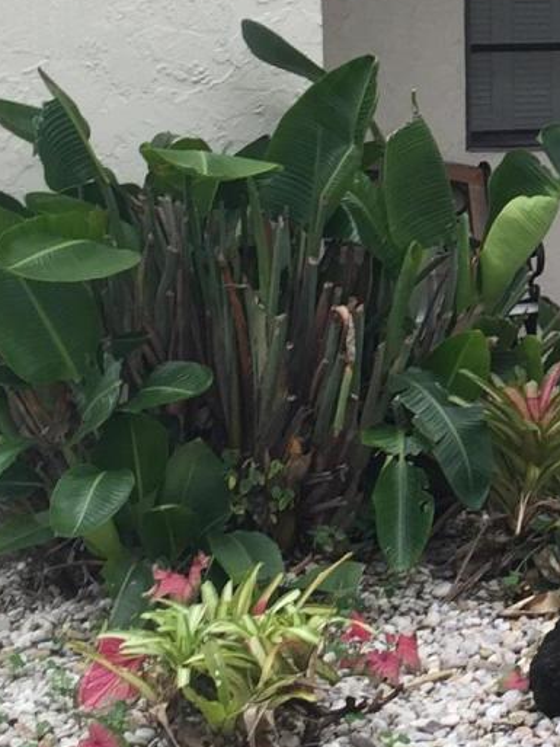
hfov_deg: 12.3
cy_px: 36
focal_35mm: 113
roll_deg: +0.4
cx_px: 919
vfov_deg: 17.1
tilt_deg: -0.6
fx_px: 2436
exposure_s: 1/120
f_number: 2.2
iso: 40
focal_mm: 4.15
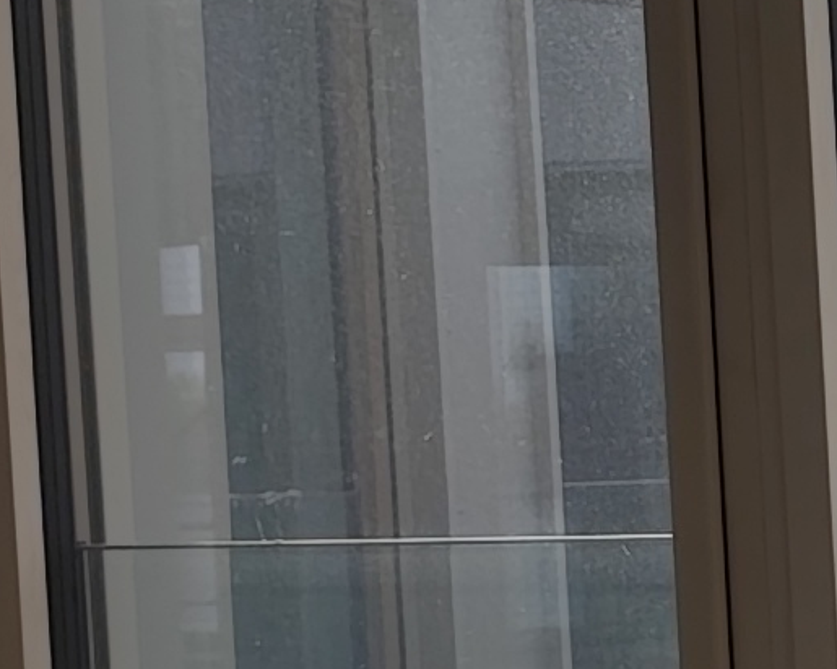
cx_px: 2348
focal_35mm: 178
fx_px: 4409
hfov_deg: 9.1
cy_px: 693
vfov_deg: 8.6
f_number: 1.65
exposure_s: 1/152
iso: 50
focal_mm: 6.19
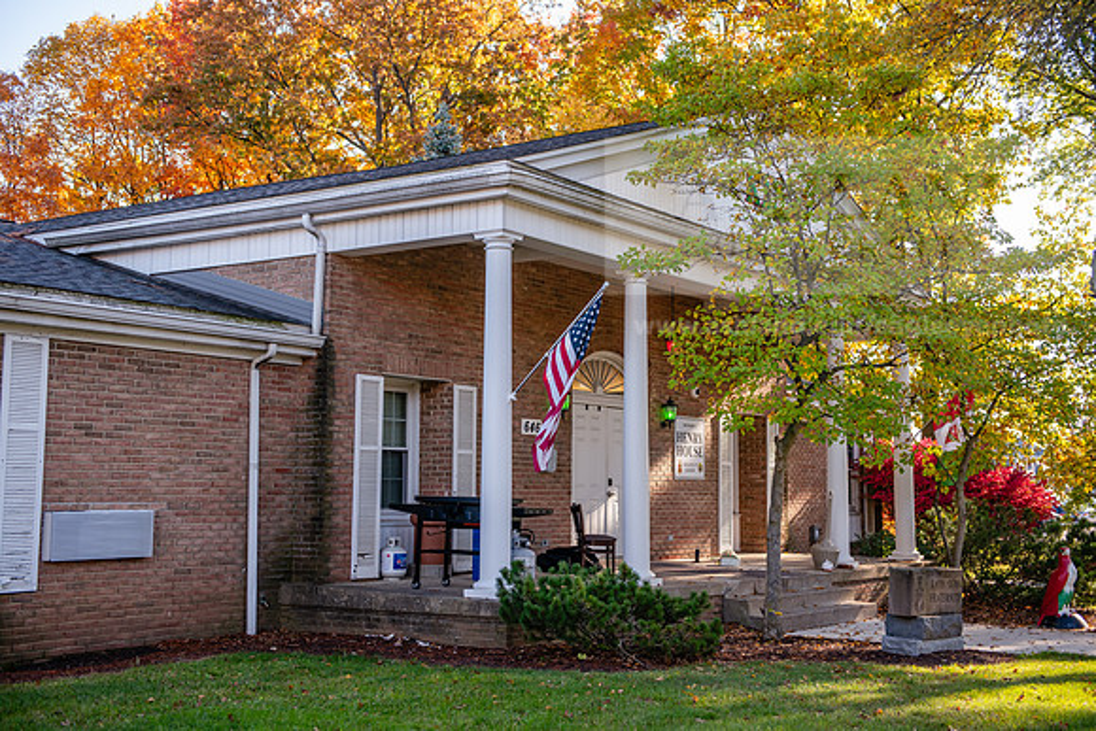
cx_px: 548
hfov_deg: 41.1
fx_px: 1462
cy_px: 366
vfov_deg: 28.1
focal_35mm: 48
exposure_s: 1/320
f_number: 3.5
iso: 200
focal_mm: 48
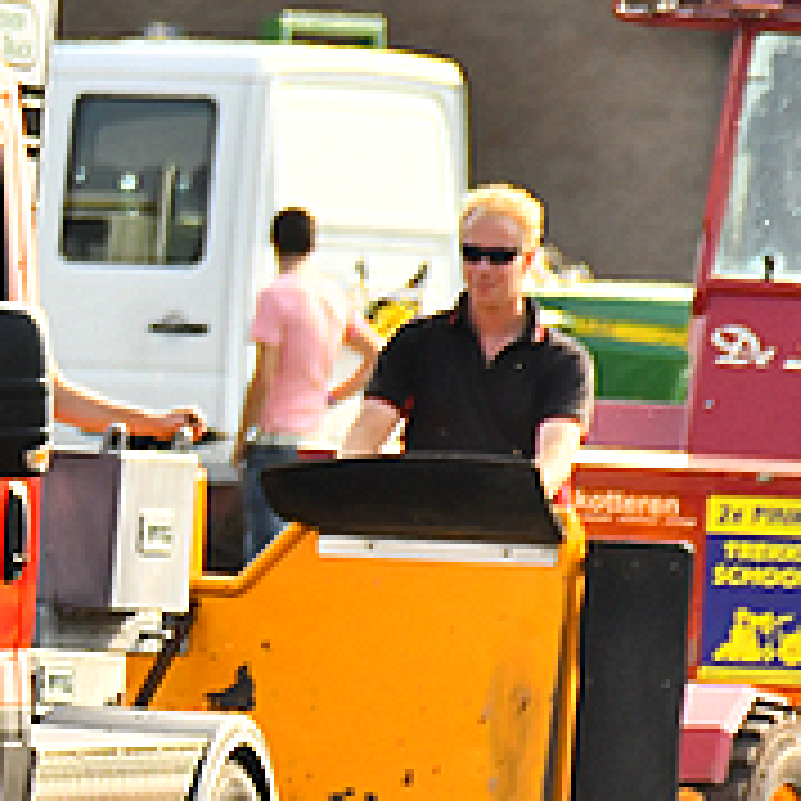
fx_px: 37463
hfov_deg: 1.2
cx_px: -436
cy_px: 641
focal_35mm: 1431
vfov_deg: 1.2
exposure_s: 1/1000
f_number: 7.1
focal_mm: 250
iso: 500
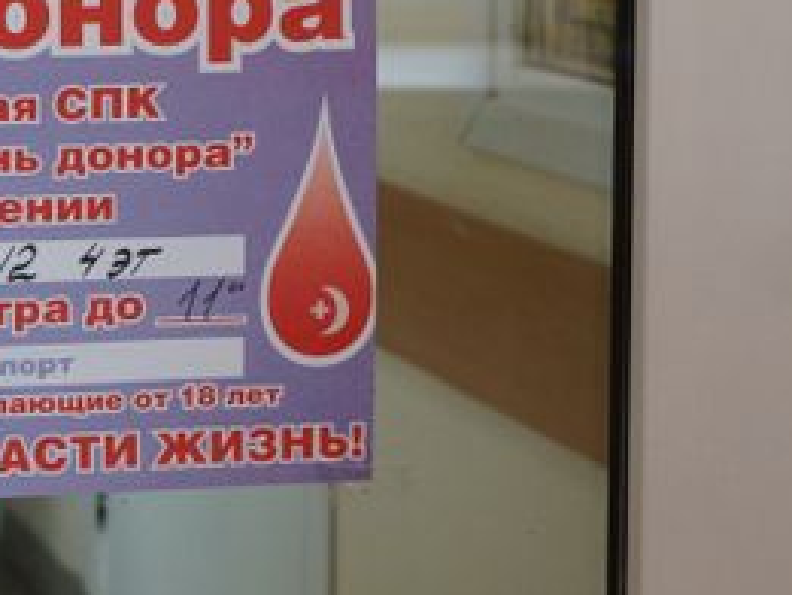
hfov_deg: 17.5
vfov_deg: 13.5
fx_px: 2472
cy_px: -46
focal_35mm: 108
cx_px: -93
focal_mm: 28
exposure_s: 1/200
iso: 1000
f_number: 4
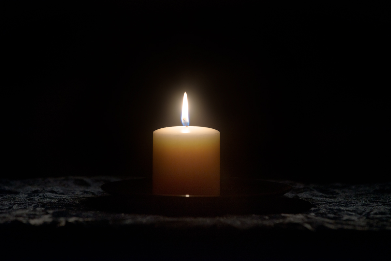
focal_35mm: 175
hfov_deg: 11.7
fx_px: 1901
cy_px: 130
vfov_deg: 7.9
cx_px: 196
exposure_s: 1/10
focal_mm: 175
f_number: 4.8
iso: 200
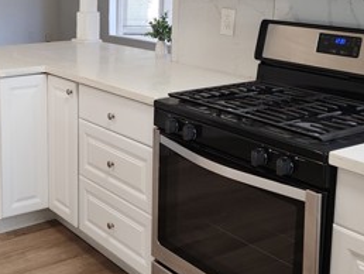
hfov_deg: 32.8
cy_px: 76
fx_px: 600
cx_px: 73
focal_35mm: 57
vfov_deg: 25.5
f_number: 1.8
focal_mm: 6.4
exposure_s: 1/120
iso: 125
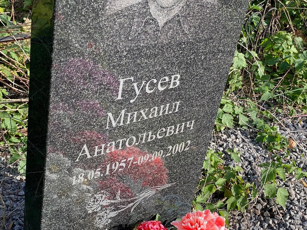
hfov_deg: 33.8
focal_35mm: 57
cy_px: 126
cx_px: 144
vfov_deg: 25.6
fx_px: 505
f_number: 2
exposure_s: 1/358
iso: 20
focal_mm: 6
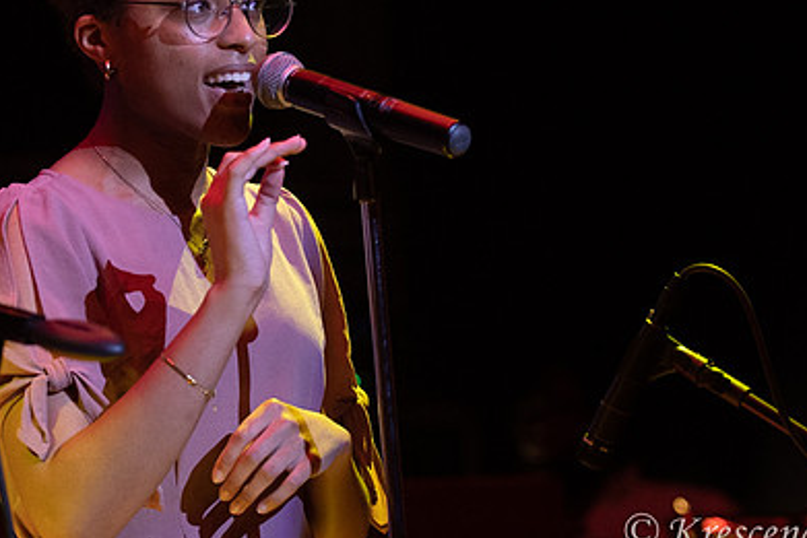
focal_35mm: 251
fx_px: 5628
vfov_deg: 5.5
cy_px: 187
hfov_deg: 8.2
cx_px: 289
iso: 1600
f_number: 2.8
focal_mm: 98
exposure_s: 1/200
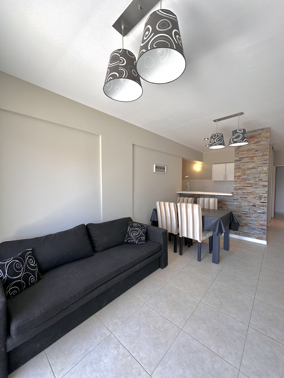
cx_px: 142
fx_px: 153
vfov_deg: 102.1
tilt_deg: -1.5
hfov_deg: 85.7
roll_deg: -0.3
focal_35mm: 14
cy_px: 189
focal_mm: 2.22
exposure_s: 1/100
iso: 80
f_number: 2.2
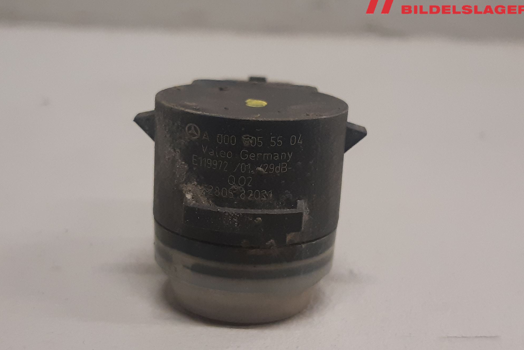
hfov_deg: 65.5
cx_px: 257
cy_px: 173
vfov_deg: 46.4
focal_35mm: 28
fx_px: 408
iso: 200
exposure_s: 1/60
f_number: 1.7
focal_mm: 3.93
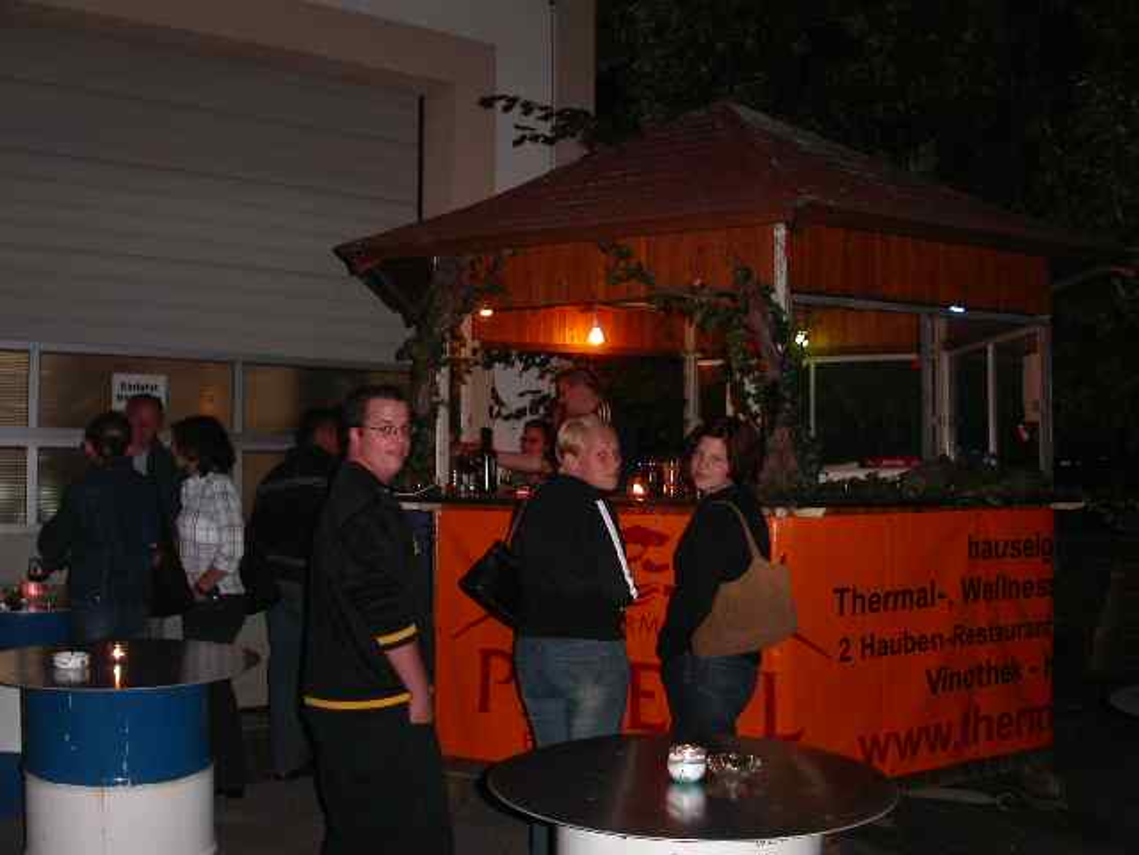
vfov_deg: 37.7
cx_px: 570
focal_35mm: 38
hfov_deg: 49.0
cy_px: 428
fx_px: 1250
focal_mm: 7.8
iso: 200
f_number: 2.8
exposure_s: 1/30
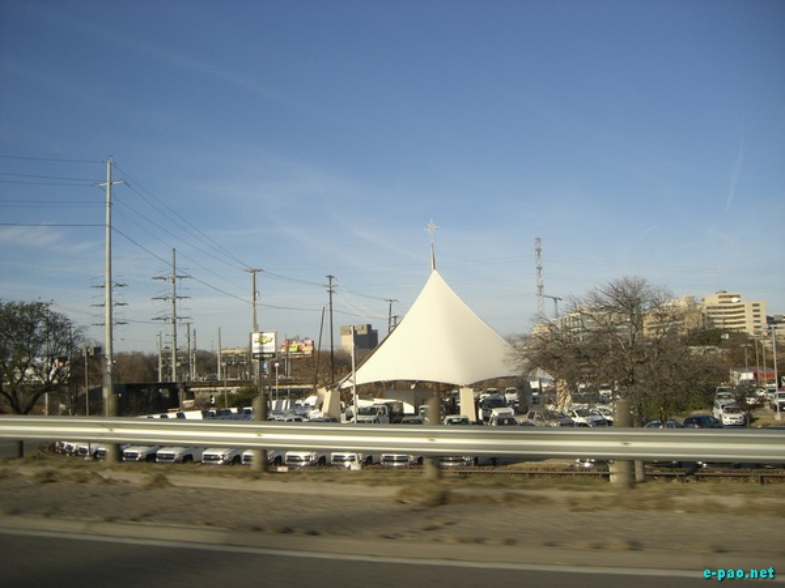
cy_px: 294
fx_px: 862
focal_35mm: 38
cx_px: 392
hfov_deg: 49.0
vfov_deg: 37.7
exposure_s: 1/320
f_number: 2.7
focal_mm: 6.2
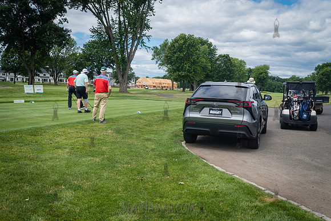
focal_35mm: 35
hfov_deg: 54.4
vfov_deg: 37.9
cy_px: 110
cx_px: 166
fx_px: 322
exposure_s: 1/800
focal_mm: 35
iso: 200
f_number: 5.6
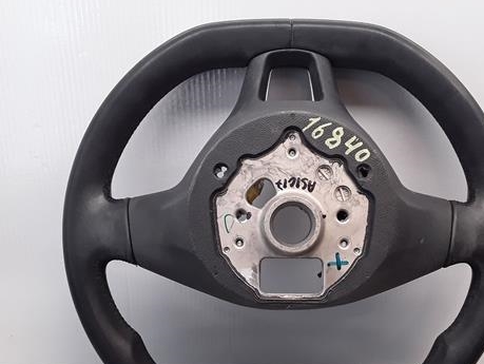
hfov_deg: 47.7
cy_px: 227
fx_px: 546
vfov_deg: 36.7
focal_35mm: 39
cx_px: 270
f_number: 1.9
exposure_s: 1/102
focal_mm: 2.91
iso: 100
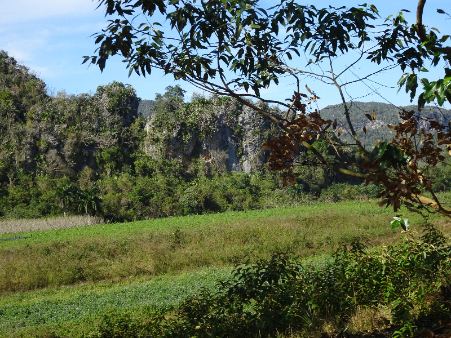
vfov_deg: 16.8
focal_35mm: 88
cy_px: 169
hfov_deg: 22.3
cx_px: 226
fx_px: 1147
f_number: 5
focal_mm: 14.99
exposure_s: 1/320
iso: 80
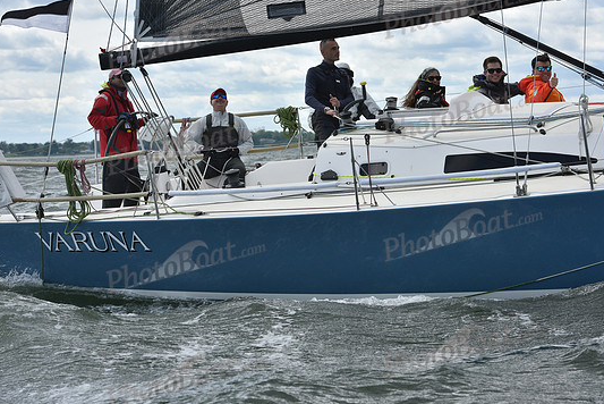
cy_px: 189
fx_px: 1863
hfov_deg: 18.4
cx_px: 325
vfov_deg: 12.4
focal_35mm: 111
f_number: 8
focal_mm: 102
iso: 320
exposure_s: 1/1000
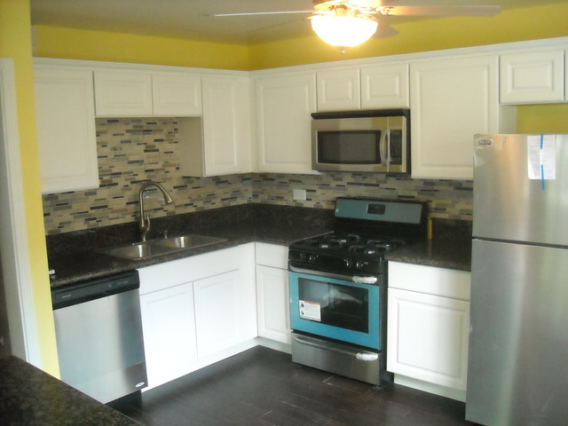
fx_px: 574
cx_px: 284
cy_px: 213
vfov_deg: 40.7
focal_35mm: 35
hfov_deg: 52.6
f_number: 2.8
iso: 800
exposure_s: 1/91
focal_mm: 5.7
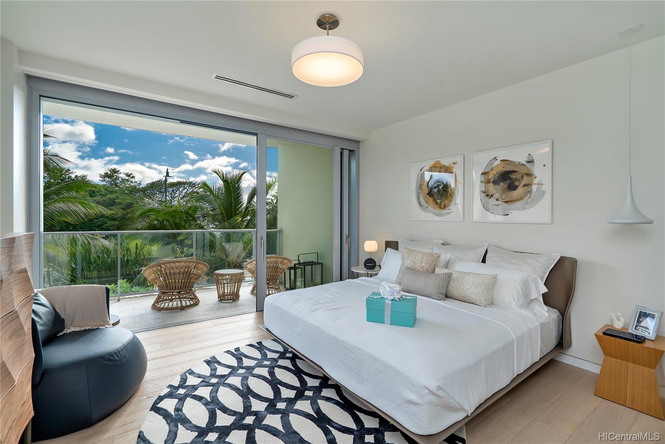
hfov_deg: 96.7
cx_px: 332
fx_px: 296
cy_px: 222
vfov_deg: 73.8
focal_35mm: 16
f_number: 8
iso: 200
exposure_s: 1/800
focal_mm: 16
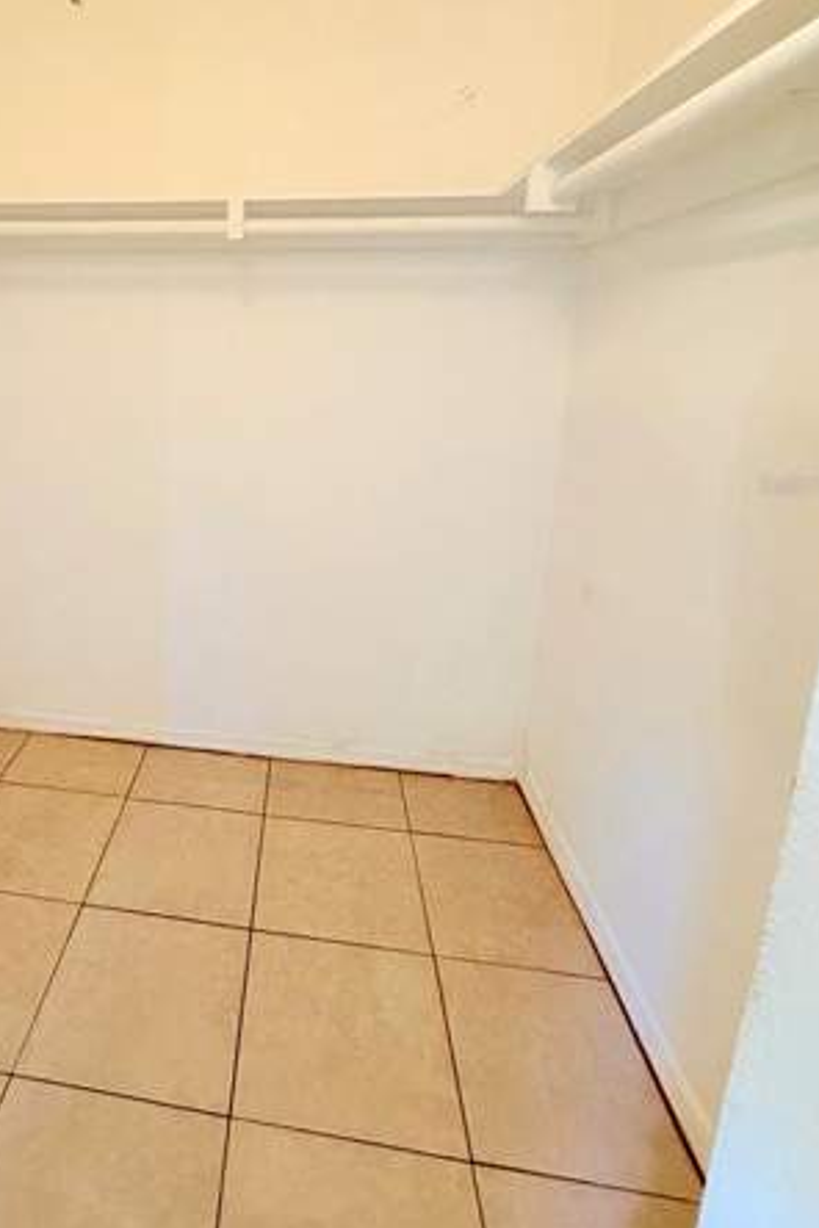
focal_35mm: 21
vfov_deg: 80.1
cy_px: 484
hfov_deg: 56.4
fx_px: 717
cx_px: 199
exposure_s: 1/60
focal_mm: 2.22
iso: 400
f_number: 2.2
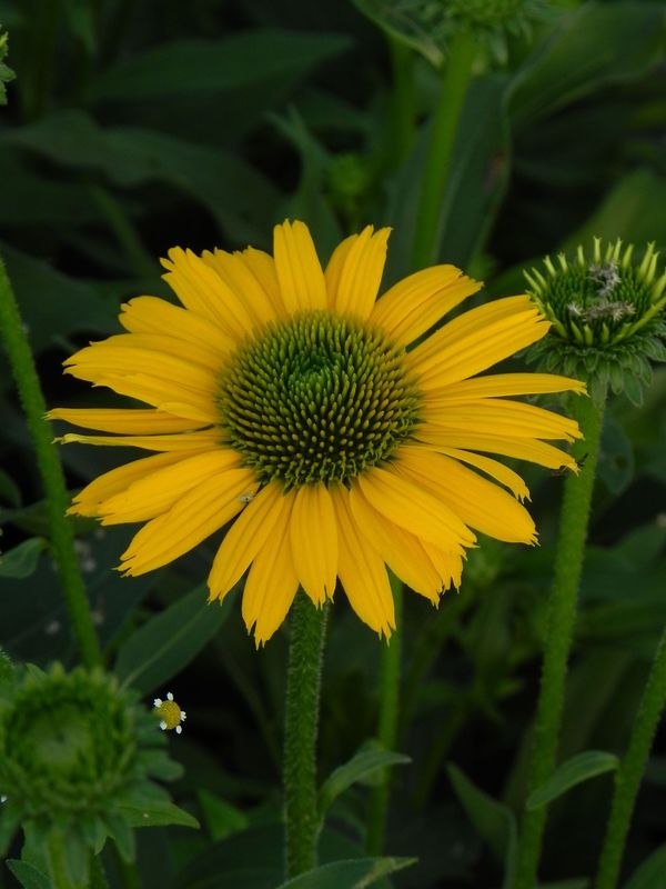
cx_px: 333
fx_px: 4156
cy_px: 444
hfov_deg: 9.2
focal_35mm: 162
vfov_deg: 12.2
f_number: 5
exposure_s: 1/500
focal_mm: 28.8
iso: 160
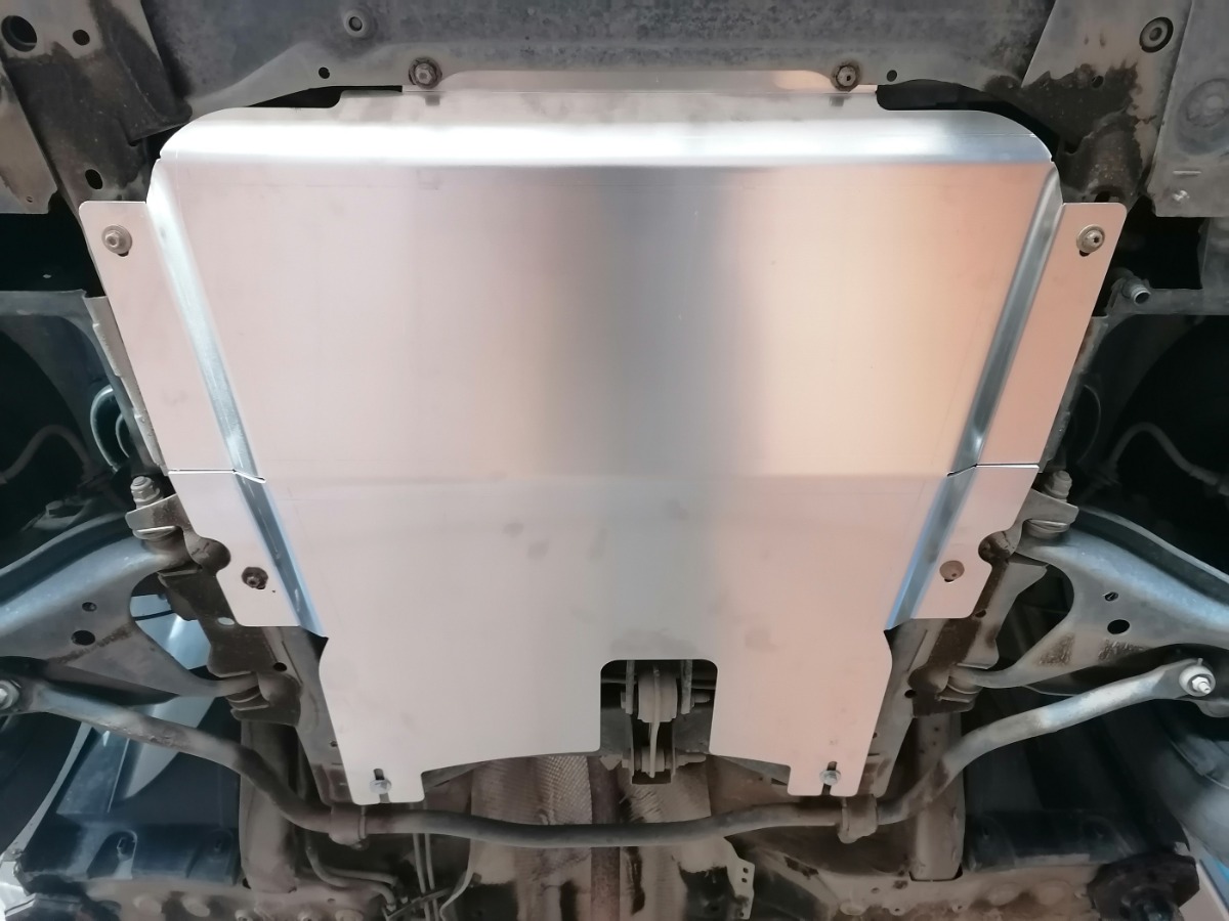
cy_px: 460
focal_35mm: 27
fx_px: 959
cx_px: 614
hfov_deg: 65.3
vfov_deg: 51.4
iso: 400
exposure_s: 1/25
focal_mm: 4.75
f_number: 1.8
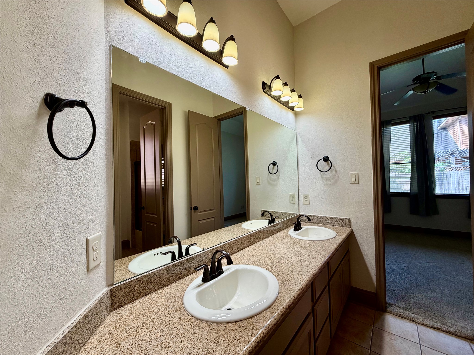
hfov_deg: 102.1
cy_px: 178
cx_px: 237
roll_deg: +1.6
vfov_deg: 85.7
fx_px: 192
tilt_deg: +0.9
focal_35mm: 14
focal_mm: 2.22
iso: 100
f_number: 2.2
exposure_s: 1/120
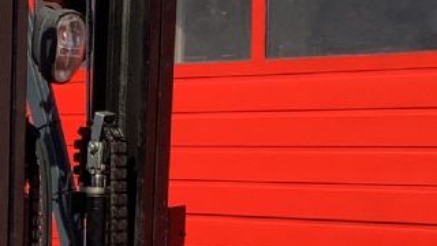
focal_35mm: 135
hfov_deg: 15.3
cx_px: -96
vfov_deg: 8.9
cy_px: 308
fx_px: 1564
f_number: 2.4
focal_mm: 3.3
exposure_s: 1/1773
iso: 25
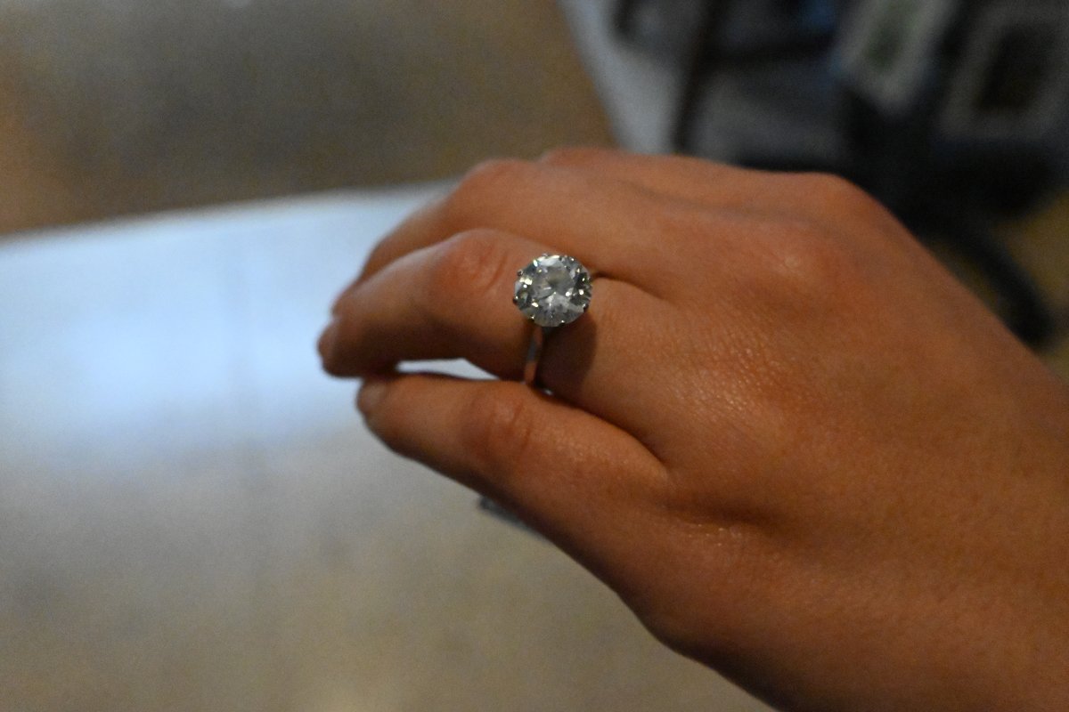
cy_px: 356
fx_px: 1158
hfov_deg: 49.6
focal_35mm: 39
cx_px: 534
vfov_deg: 34.2
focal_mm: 26
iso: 22800
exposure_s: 1/4000
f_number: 6.3
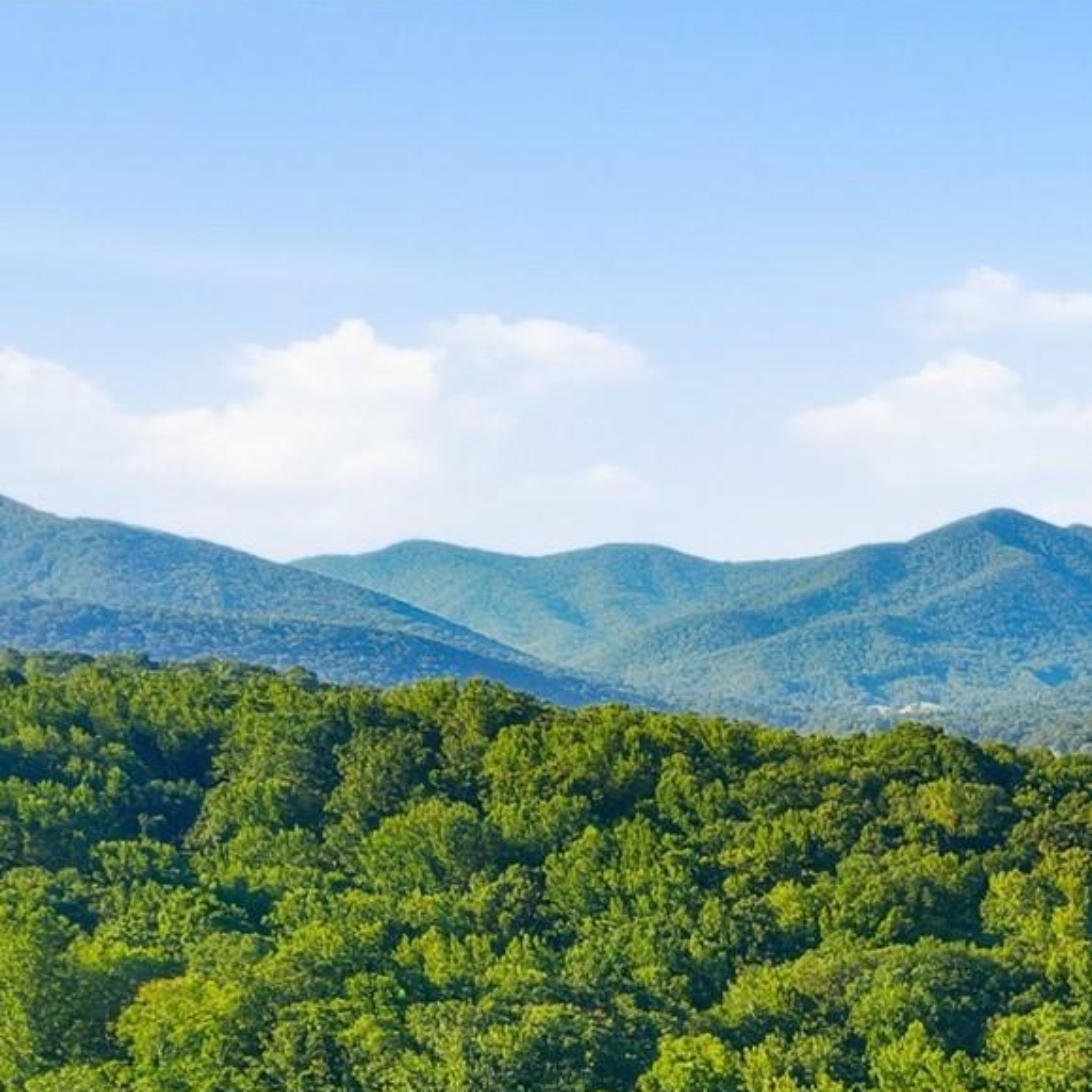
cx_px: 1811
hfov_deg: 19.0
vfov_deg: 20.9
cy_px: 1445
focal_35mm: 75
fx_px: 2677
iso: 200
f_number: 1.8
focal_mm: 8.7
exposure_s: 1/2500
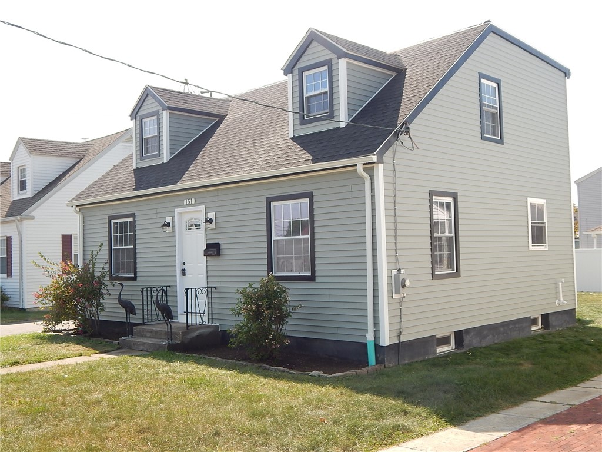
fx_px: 661
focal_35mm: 38
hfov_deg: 49.0
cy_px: 226
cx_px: 301
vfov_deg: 37.7
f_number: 3.4
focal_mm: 6.8
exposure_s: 1/500
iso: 125
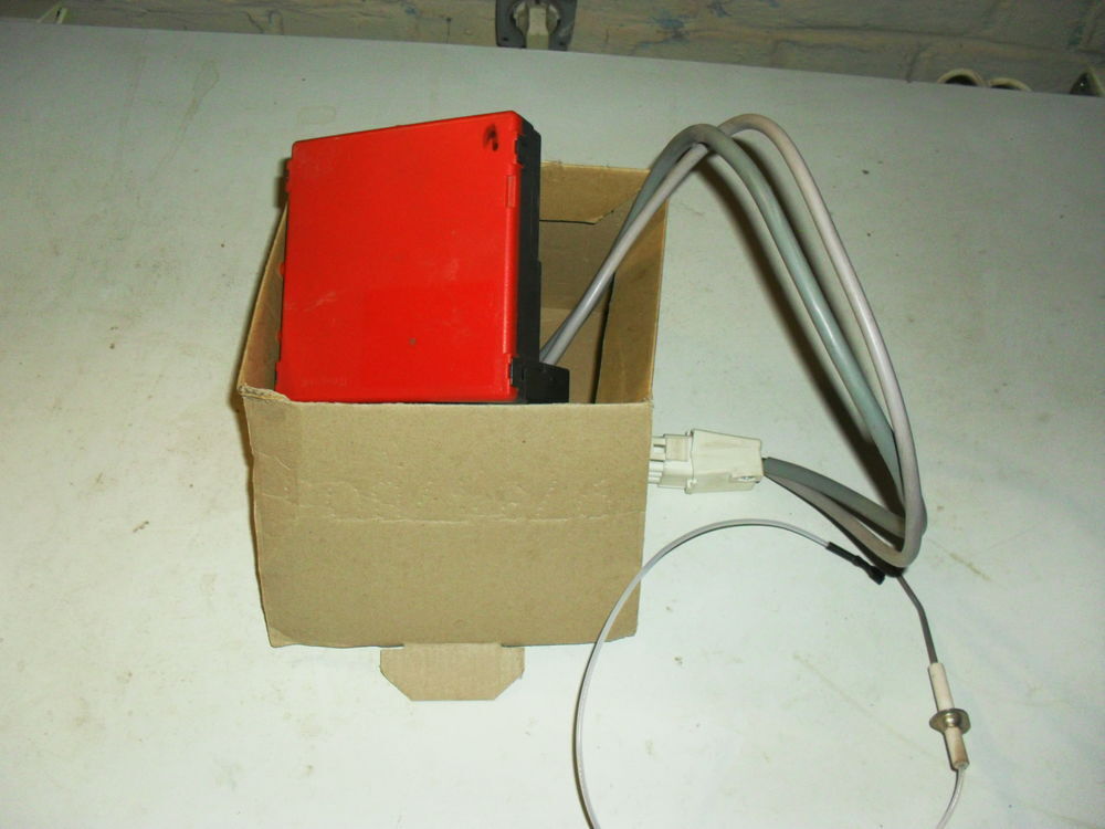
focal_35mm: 35
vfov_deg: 40.7
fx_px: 1117
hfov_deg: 52.6
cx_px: 552
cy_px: 414
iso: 200
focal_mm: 6.3
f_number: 3.2
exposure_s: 1/45
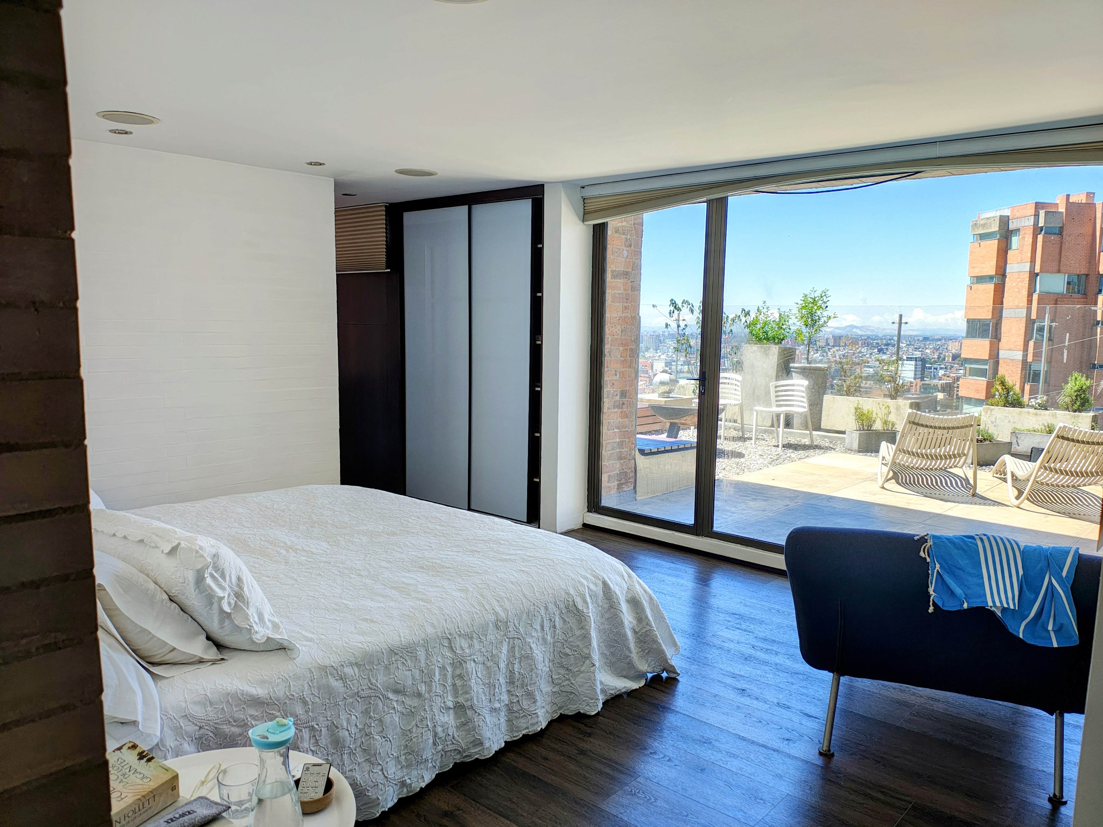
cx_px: 552
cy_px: 414
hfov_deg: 69.4
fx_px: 797
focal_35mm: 25
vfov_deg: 54.9
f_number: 1.4
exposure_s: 1/164
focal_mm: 5.89
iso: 200
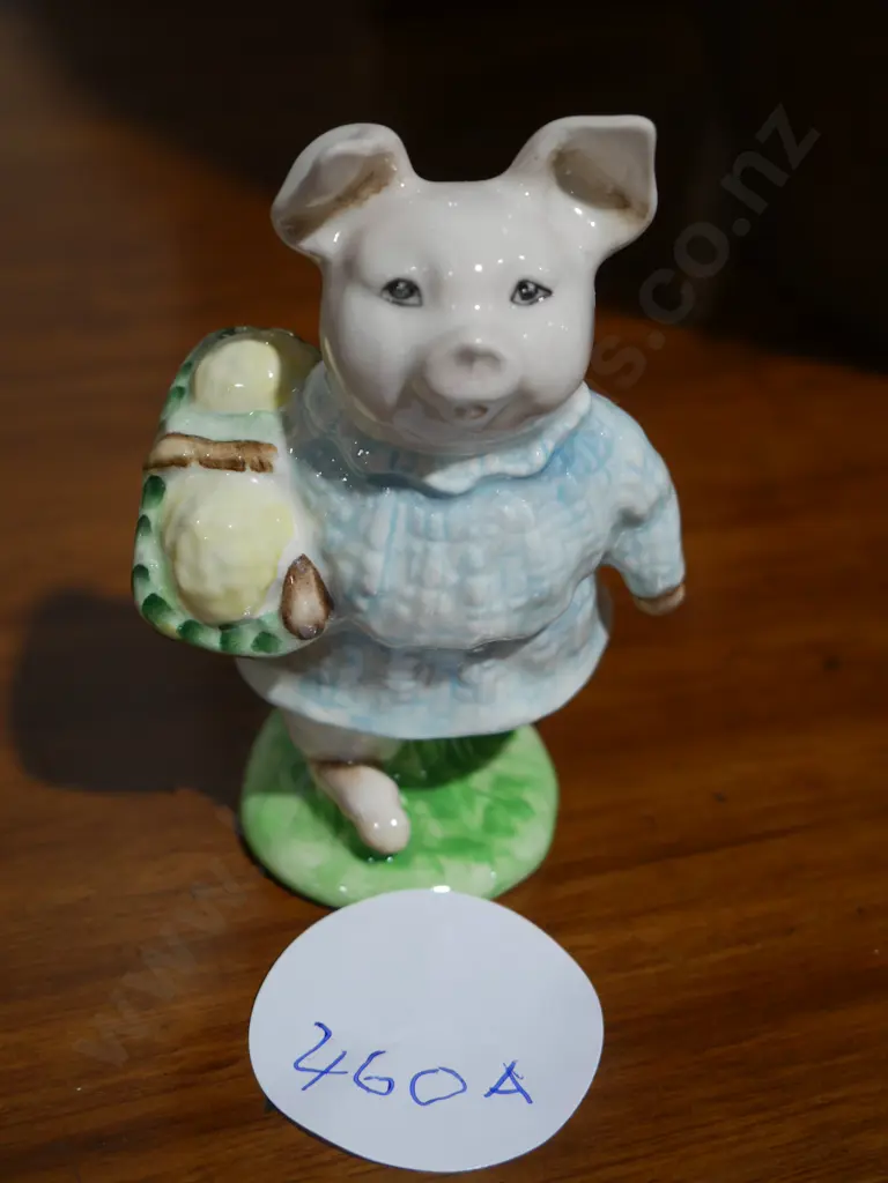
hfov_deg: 26.1
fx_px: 1915
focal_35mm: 56
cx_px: 444
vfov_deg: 34.3
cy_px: 592
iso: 320
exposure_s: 1/60
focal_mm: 28
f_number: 5.3
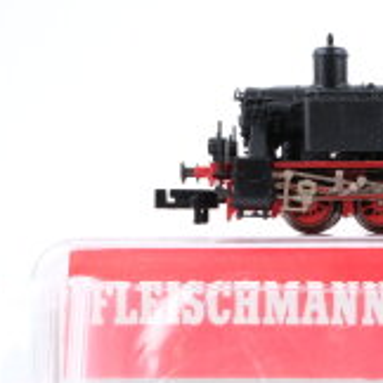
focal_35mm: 142
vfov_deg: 12.2
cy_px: 369
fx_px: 1778
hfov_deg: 12.1
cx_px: 433
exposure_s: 1/100
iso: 320
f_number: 7.1
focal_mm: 30
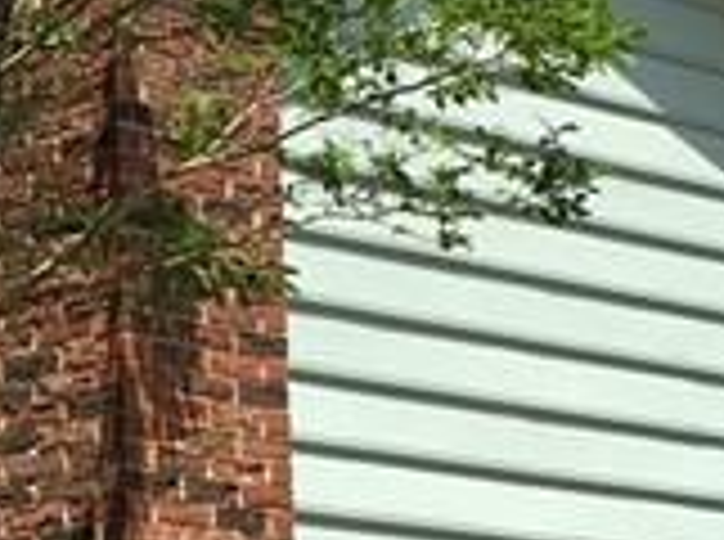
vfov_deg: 8.0
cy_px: 342
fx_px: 3861
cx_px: -180
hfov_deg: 10.5
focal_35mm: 185
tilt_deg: +11.0
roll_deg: +0.6
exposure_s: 1/620
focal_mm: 4.15
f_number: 2.2
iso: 25
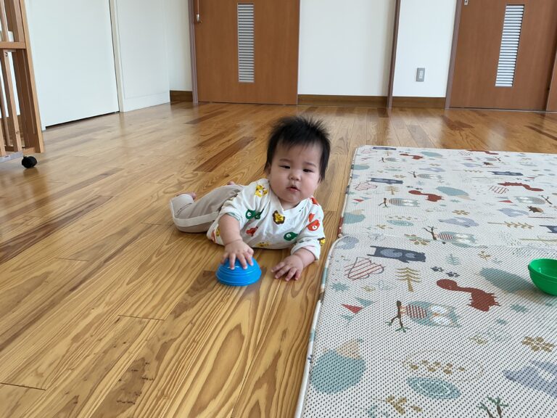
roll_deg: -0.3
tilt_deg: -16.8
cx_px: 278
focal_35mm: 29
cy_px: 209
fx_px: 467
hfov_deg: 61.7
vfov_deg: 48.2
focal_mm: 3
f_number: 1.8
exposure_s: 1/120
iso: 32
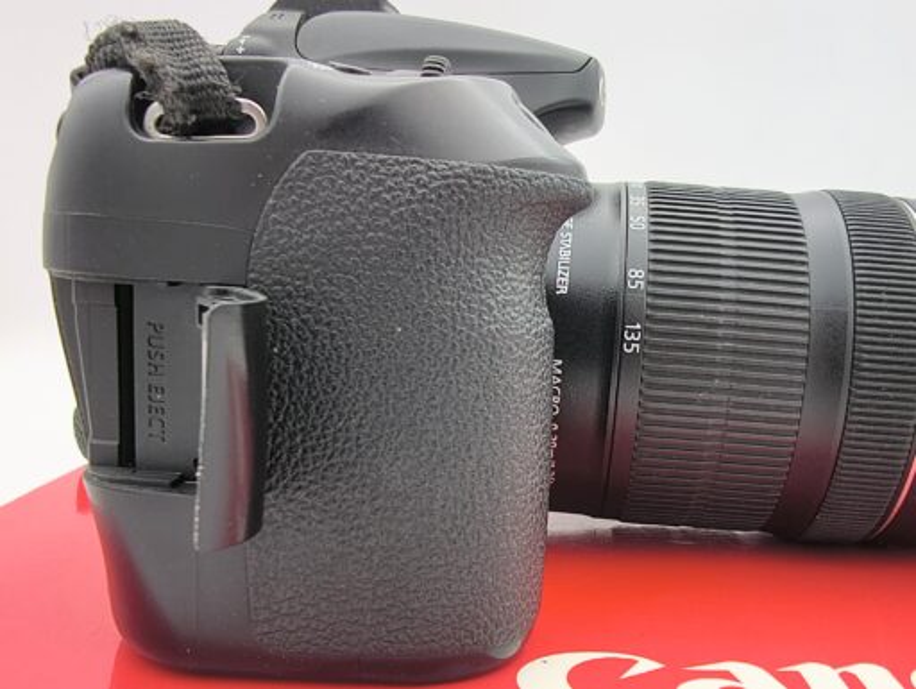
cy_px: 344
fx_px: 636
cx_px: 458
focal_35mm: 24
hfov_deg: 71.5
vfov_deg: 56.9
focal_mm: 1.83
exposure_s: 1/50
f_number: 2
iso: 164
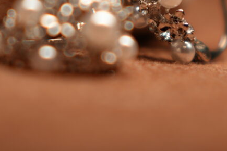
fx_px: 1299
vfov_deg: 6.7
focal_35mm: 206
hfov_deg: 10.0
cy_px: 46
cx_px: 141
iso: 100
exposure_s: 1/200
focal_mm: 35
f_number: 1.6
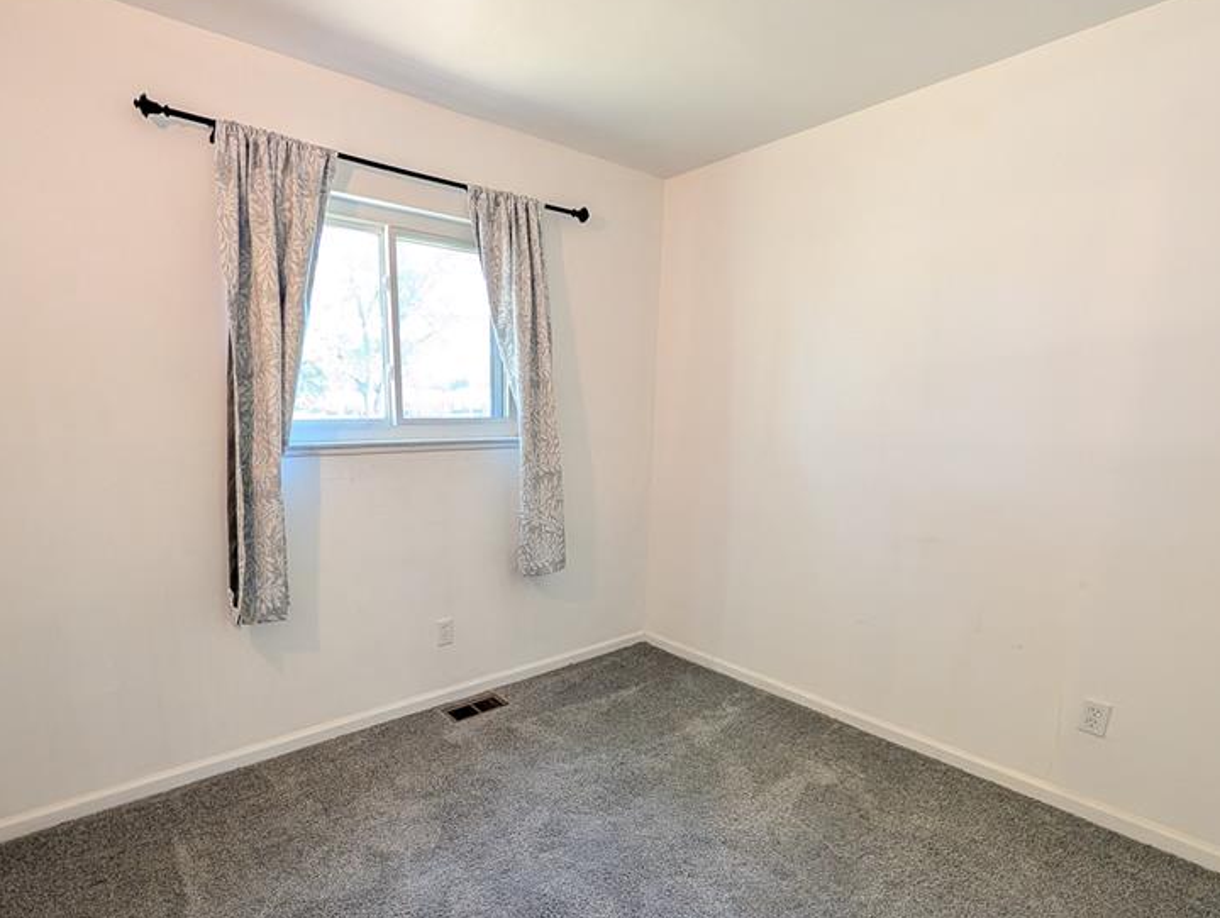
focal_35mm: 17
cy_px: 545
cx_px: 561
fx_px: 600
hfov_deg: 90.8
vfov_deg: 74.1
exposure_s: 1/74.8
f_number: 1.7
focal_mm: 2.02
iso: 144
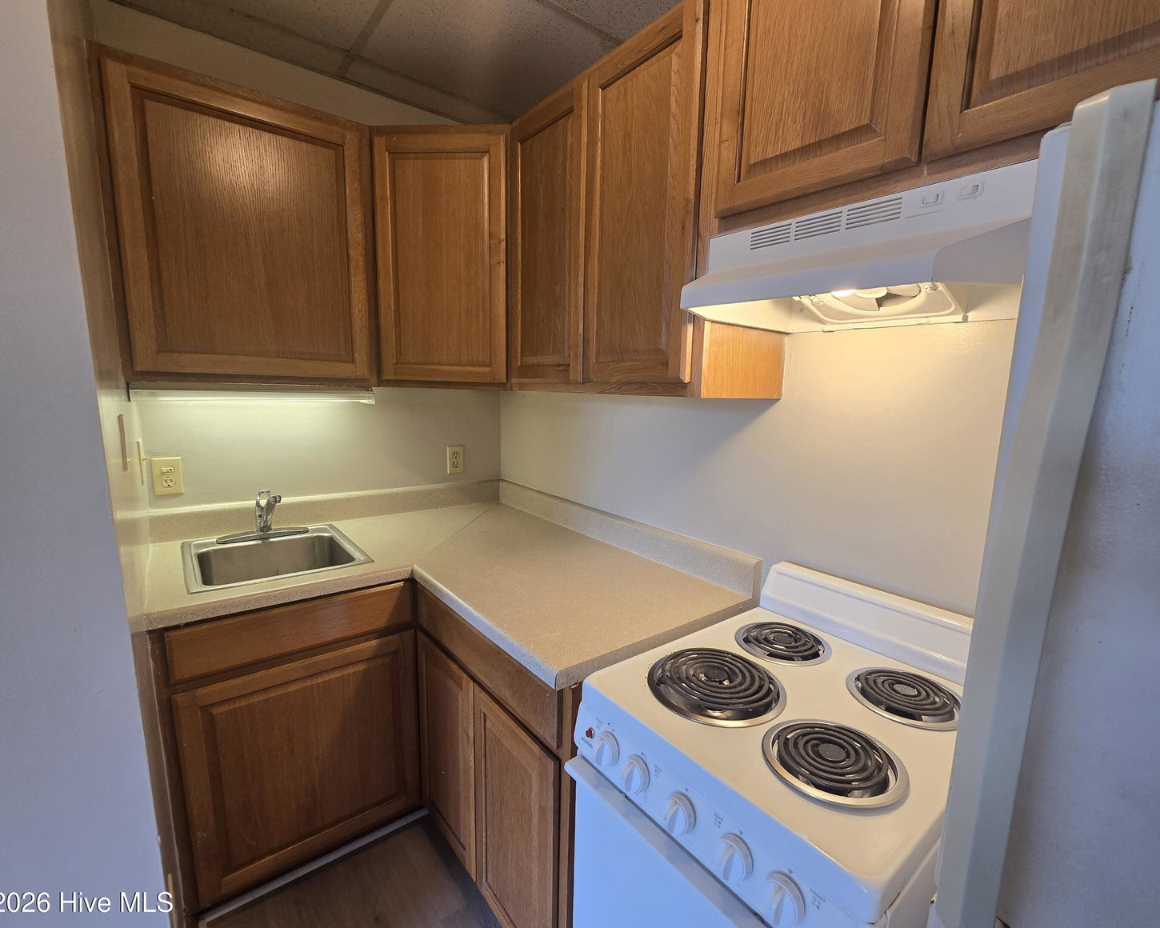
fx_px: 481
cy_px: 466
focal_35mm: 14
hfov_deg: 100.6
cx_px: 609
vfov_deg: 88.0
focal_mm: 2.2
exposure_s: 1/60
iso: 64
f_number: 2.2
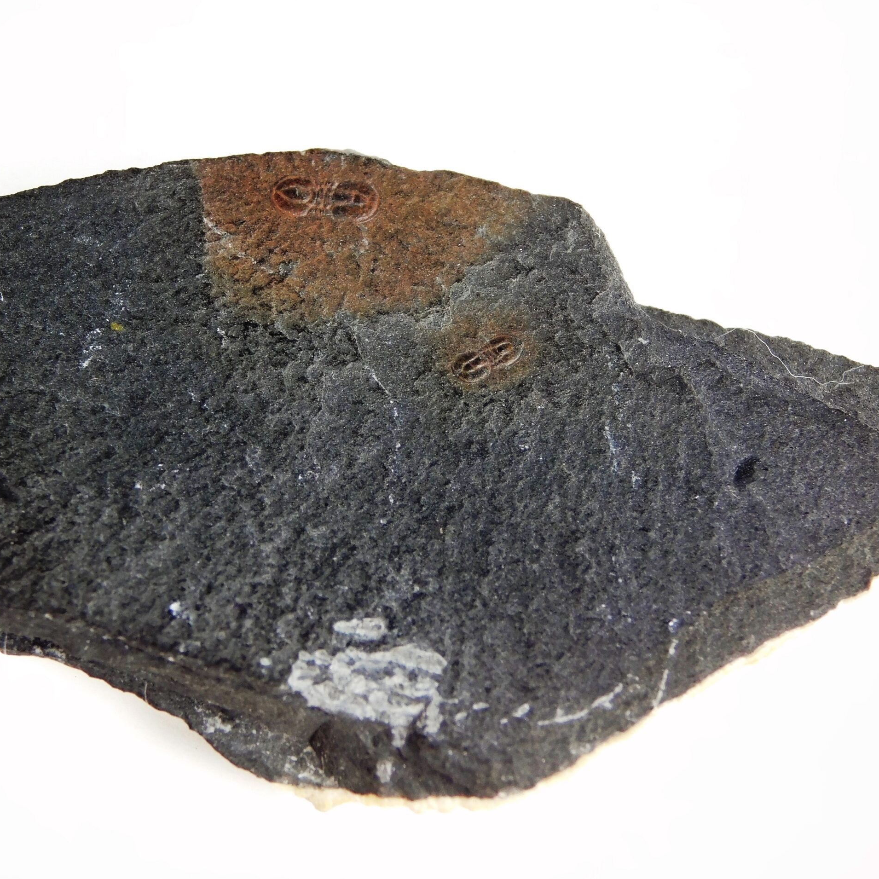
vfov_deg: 8.0
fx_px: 6263
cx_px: 391
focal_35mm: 218
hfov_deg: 8.0
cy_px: 440
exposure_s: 1/50
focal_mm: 32.7
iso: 125
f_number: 5.4
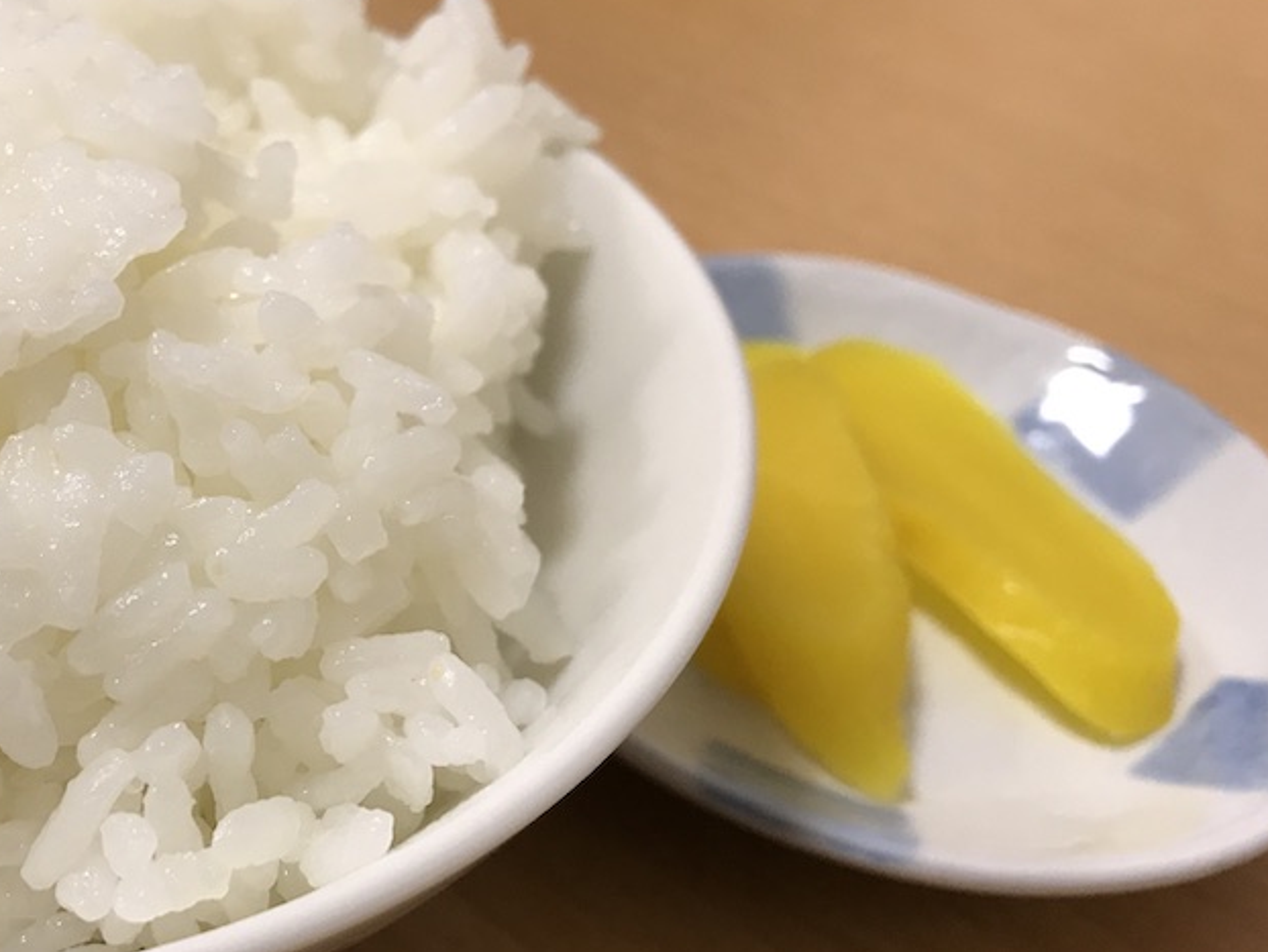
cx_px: 271
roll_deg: -5.3
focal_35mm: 45
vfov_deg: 32.2
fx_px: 1649
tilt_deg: -39.8
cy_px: 473
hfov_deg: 40.5
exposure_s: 1/30
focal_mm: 3.99
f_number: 1.8
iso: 25
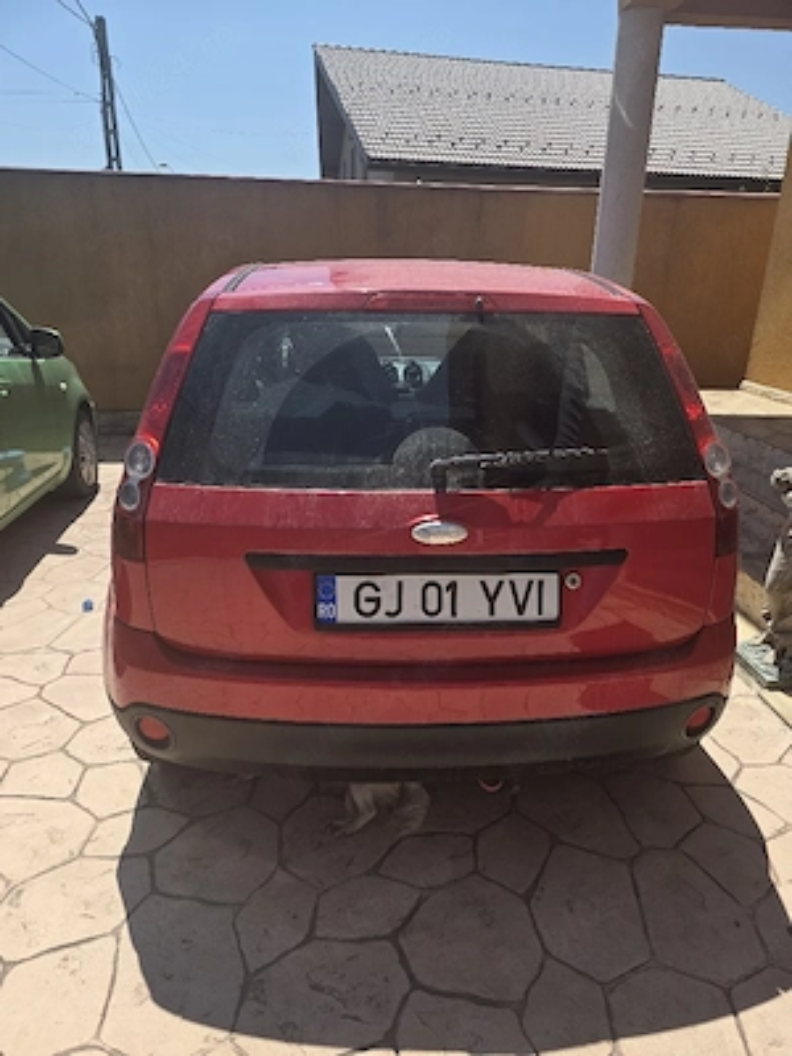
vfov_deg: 73.9
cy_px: 528
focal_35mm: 23
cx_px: 396
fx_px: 702
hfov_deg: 58.9
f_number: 1.7
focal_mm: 6.3
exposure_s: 1/10000
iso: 80
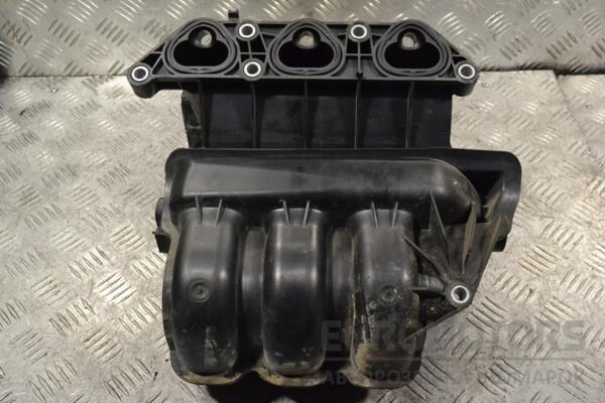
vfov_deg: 36.9
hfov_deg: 53.1
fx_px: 605
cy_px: 202
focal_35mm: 36
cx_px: 302
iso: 3200
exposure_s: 1/320
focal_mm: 24
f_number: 9
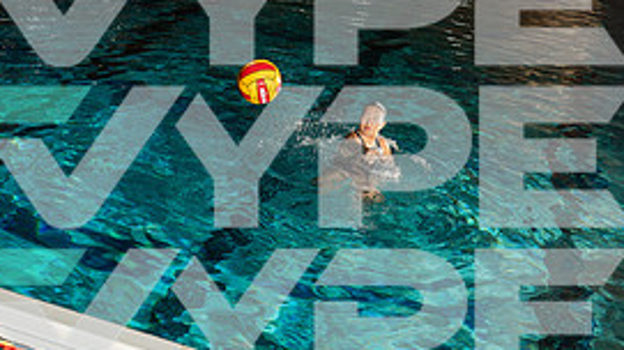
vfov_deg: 22.2
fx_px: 893
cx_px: 292
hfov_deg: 38.5
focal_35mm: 54
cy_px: 159
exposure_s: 1/250
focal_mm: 31
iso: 100
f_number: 5.6
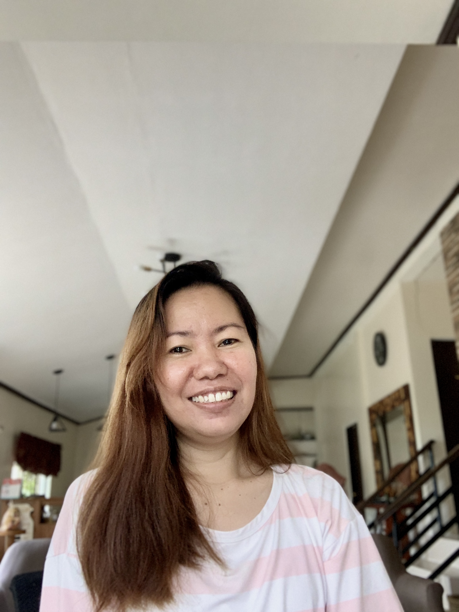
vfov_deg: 56.8
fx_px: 566
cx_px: 230
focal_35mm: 32
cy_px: 306
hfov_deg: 44.2
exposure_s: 1/56
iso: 320
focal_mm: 2.87
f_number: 2.2
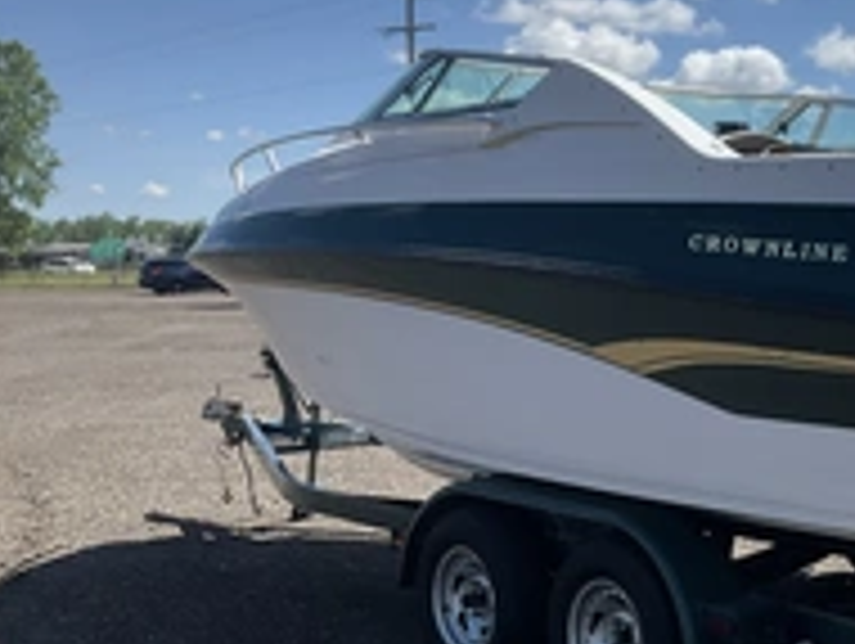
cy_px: 320
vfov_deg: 24.1
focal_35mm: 61
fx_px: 1509
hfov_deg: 29.6
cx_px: 846
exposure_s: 1/1848
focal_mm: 3
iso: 25
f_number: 1.8
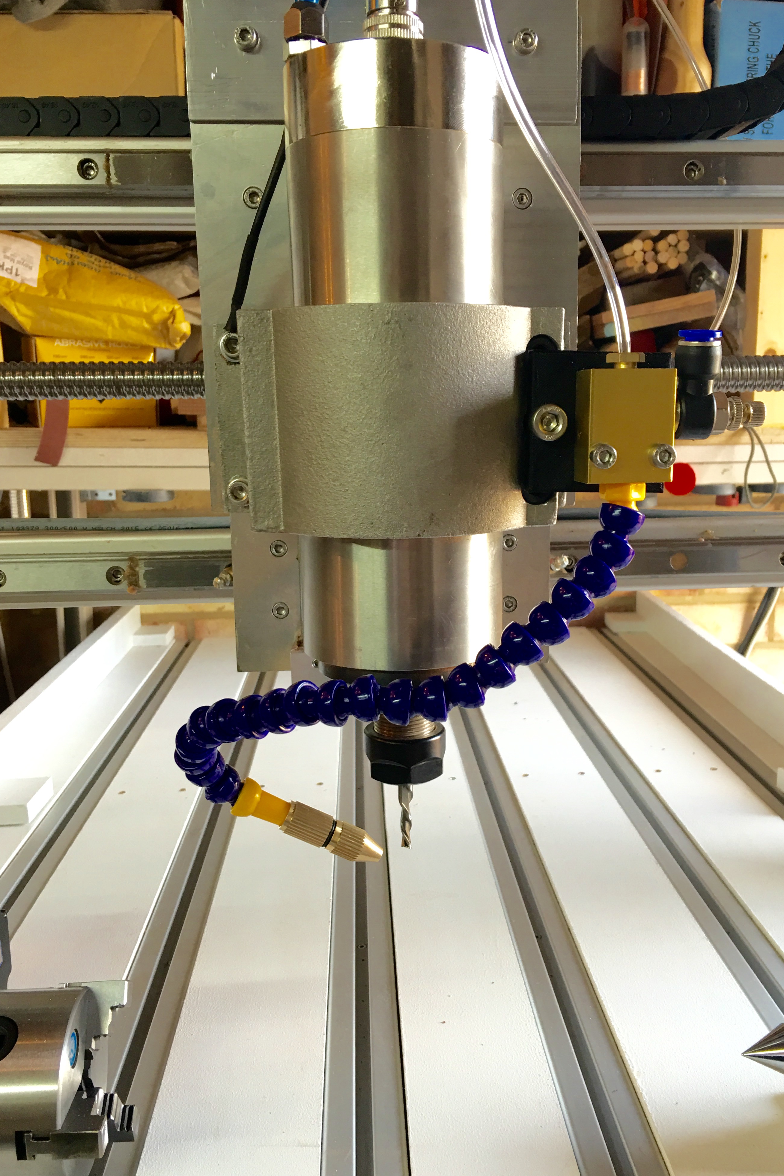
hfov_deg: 42.3
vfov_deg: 60.3
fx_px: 1013
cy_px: 586
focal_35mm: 31
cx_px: 435
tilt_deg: -11.0
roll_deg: +1.1
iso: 32
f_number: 2.2
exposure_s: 1/17
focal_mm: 4.15
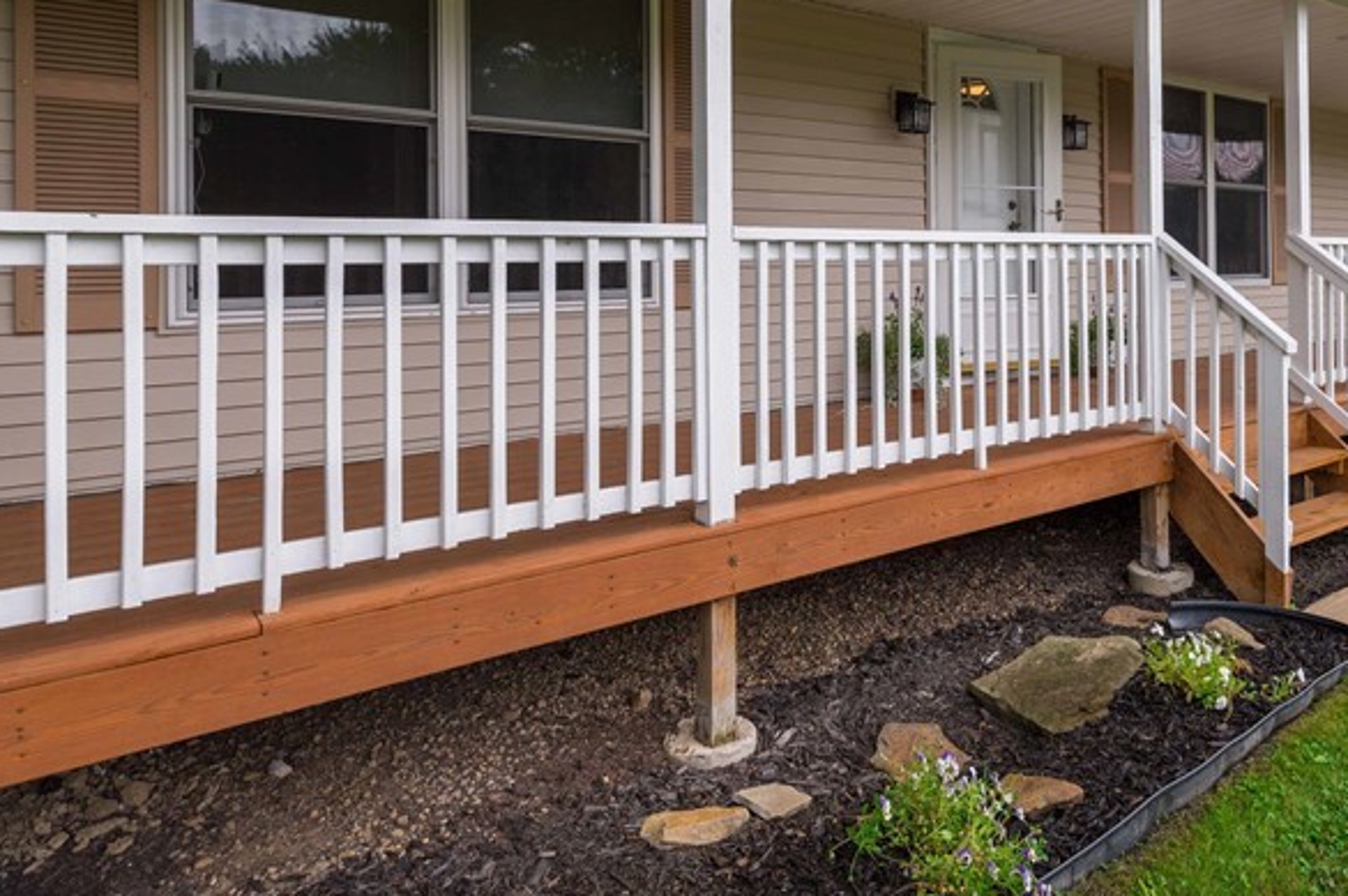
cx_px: 870
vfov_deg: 48.2
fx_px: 973
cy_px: 264
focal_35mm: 26
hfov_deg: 68.0
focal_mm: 14
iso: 200
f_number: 8
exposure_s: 1/200
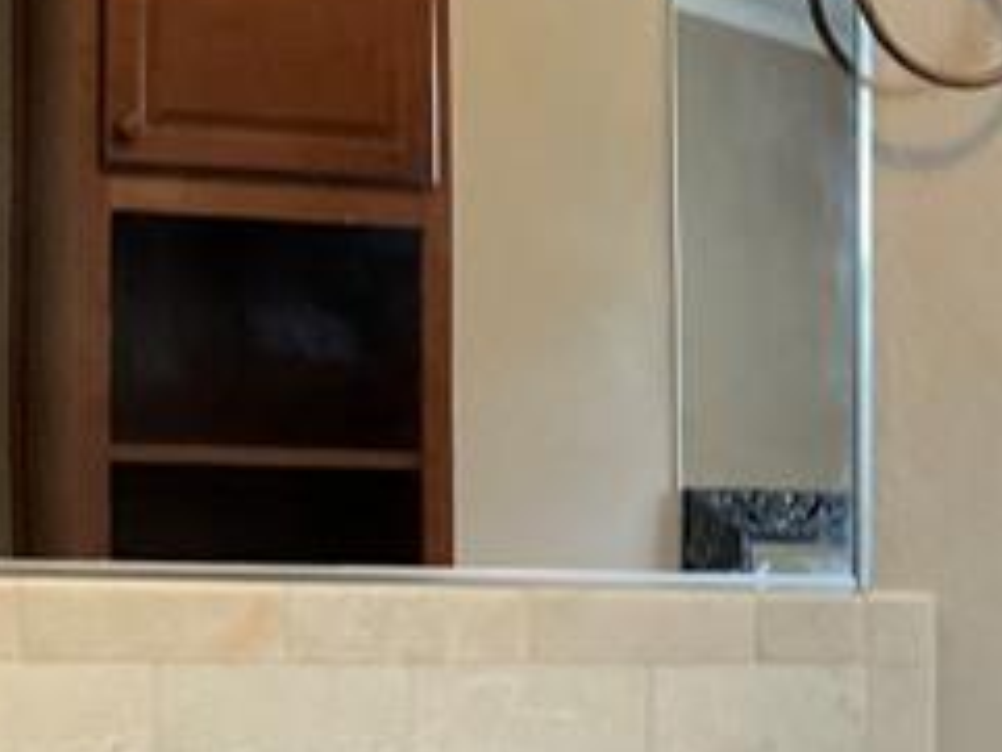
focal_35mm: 123
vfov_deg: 11.9
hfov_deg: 14.8
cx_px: 1542
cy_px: 735
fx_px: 3562
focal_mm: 3
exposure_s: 1/40
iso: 200
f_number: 1.8
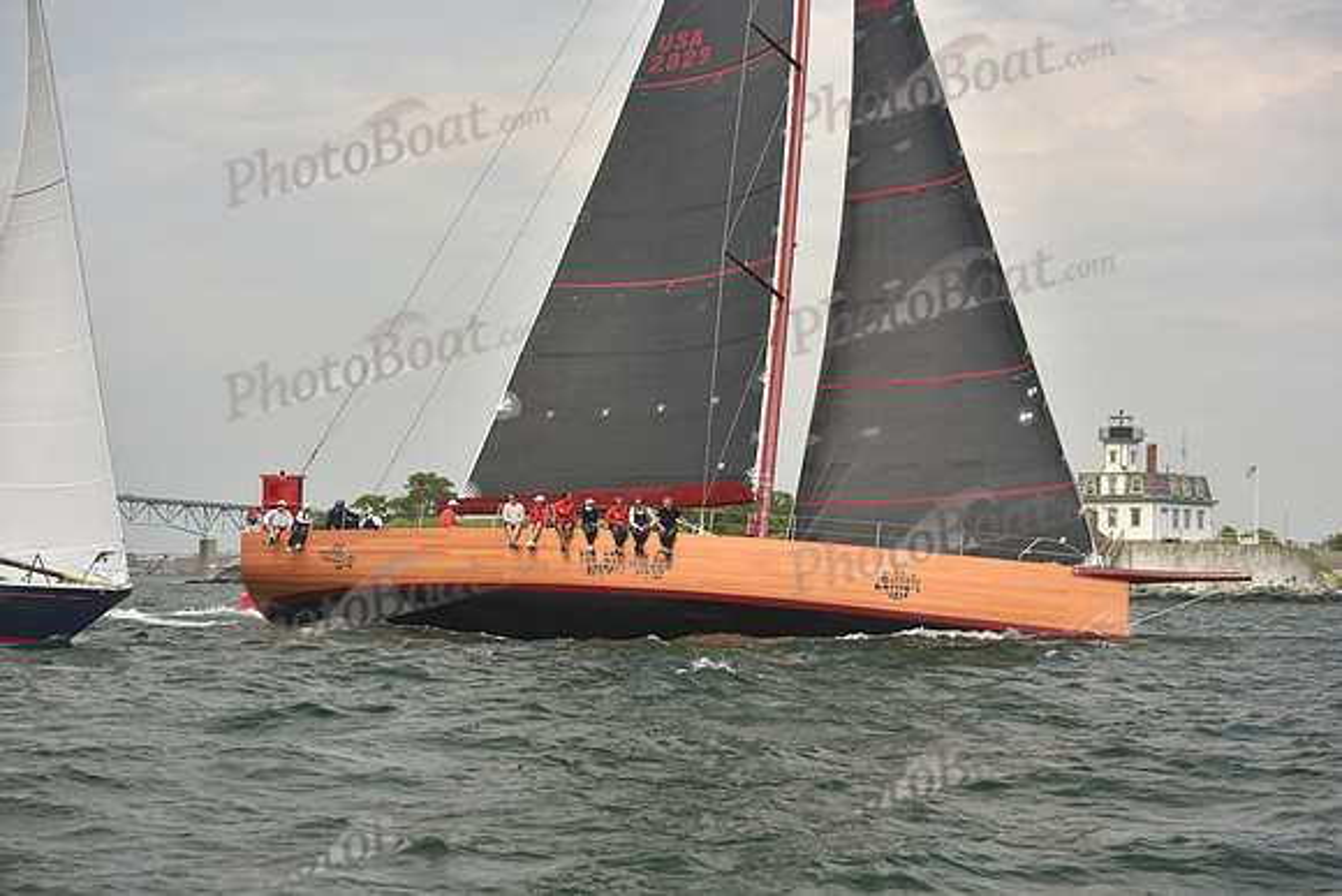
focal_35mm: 70
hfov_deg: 28.8
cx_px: 671
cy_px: 448
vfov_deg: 19.5
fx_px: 2610
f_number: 5
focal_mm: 70
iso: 250
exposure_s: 1/640
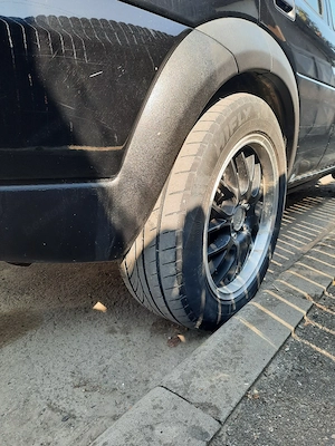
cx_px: 168
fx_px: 323
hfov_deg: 54.9
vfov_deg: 69.4
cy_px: 223
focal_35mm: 25
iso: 32
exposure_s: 1/100
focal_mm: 4.6
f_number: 2
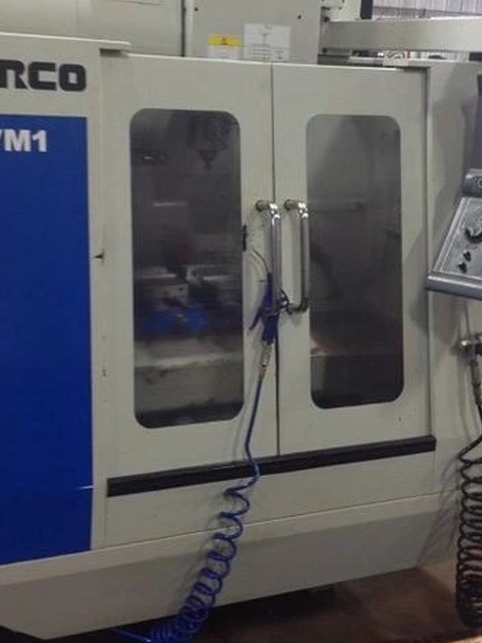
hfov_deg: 26.1
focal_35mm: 56
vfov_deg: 34.1
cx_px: 243
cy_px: 229
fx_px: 1039
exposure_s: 1/24
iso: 50
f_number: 2.4
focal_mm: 4.28
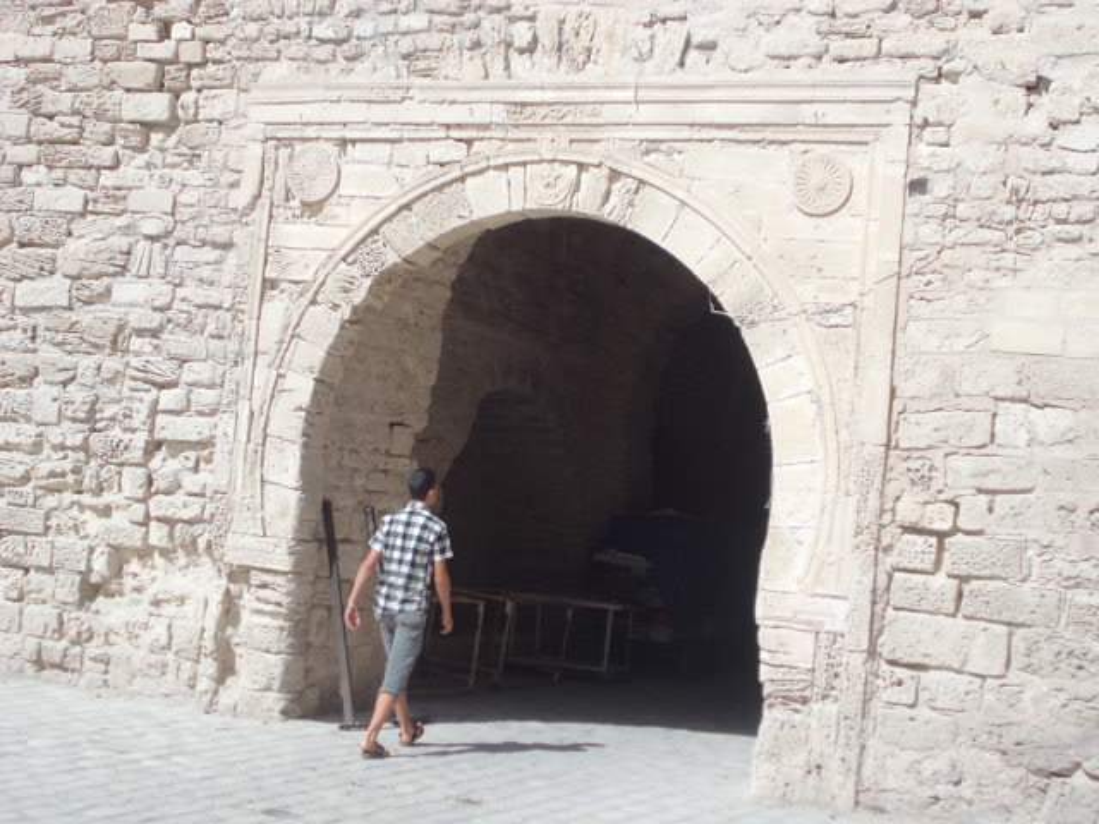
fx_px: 1810
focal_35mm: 57
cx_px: 550
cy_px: 412
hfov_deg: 33.8
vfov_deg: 25.7
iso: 64
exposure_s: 1/400
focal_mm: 10.3
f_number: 4.9
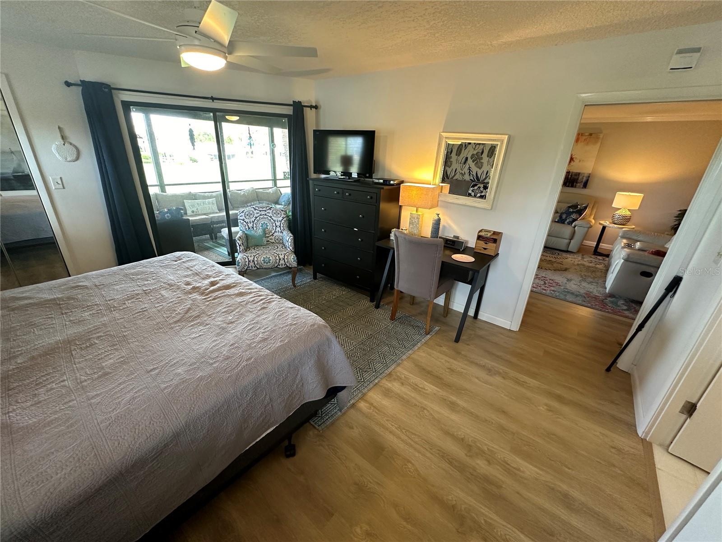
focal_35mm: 14
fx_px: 292
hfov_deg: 102.1
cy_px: 271
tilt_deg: -21.3
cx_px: 361
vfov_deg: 85.7
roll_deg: -2.6
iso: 250
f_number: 2.2
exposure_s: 1/60
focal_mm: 2.22
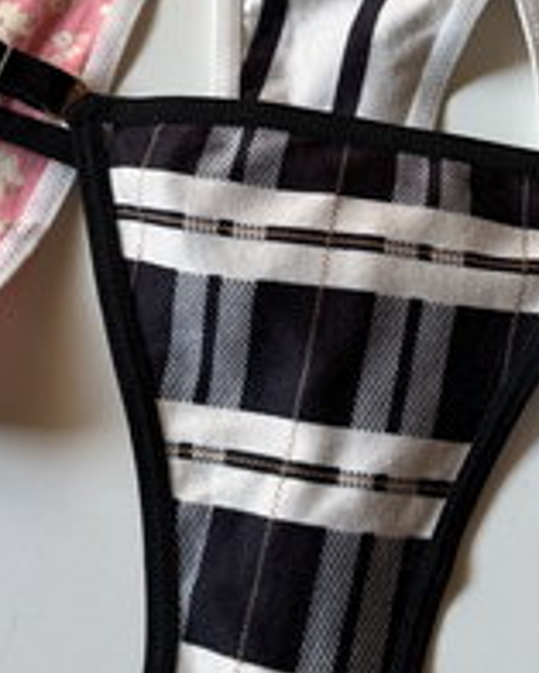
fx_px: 1375
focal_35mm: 69
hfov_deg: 22.0
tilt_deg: -75.2
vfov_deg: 27.1
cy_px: 167
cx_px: 402
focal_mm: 5.96
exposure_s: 1/122
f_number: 1.6
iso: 50
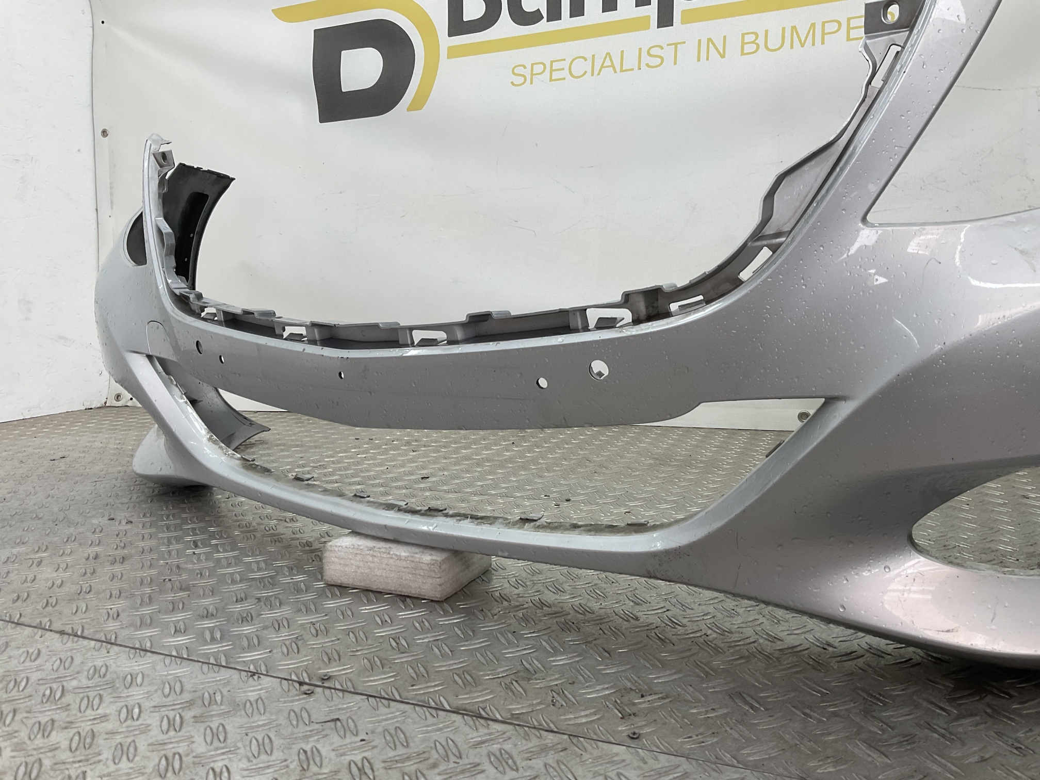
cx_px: 520
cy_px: 390
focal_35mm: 29
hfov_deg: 61.7
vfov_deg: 48.2
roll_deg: +1.1
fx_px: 871
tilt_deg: -9.2
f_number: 1.8
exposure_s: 1/120
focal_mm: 3
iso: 20
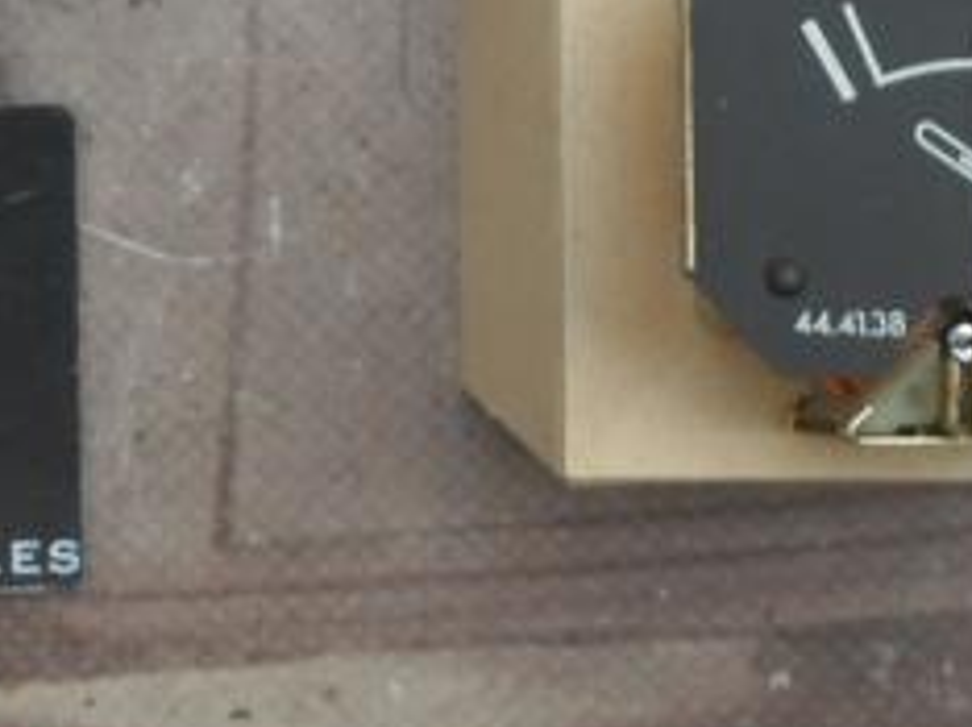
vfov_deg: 15.9
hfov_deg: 21.4
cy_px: -158
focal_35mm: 89
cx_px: 29
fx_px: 2497
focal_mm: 4.6
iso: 80
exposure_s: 1/30
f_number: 3.5
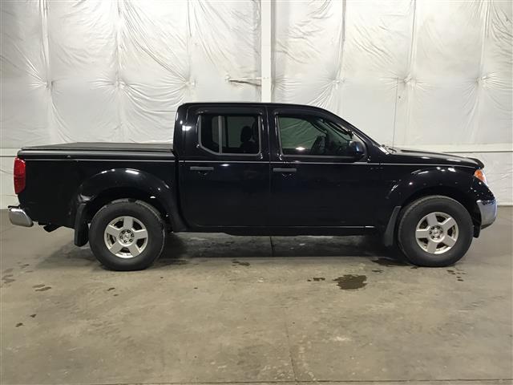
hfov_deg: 58.4
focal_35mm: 31
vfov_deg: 45.4
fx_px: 459
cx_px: 256
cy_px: 192
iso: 80
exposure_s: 1/30
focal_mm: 3.3
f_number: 2.4
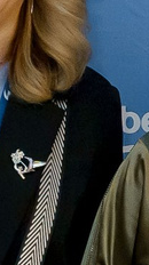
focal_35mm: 474
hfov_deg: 2.5
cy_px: 454
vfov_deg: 4.5
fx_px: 3339
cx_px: 384
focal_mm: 41
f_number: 4.5
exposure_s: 1/125
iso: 3200
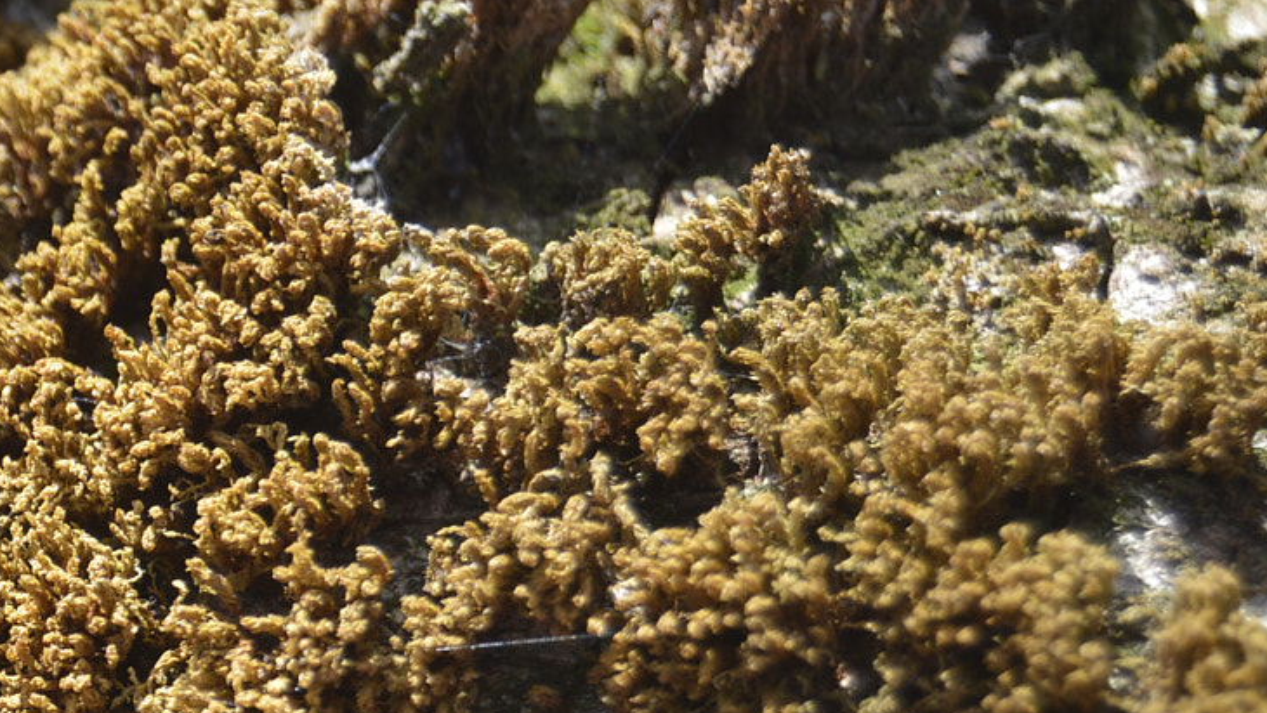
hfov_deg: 11.3
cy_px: 673
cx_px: -10
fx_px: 6356
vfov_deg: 6.4
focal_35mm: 189
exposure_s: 1/125
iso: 125
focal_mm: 55
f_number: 5.6
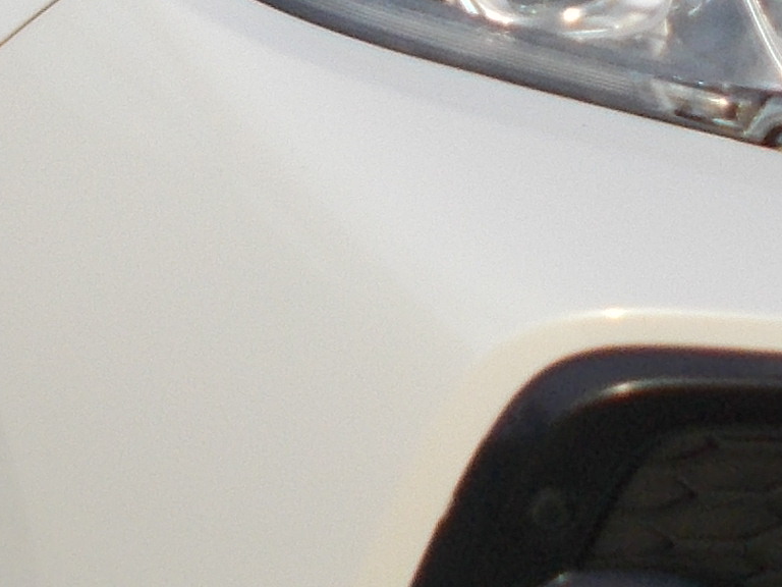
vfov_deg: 9.4
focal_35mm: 156
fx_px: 3524
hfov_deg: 12.7
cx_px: 415
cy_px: -98
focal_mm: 4.6
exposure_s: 1/250
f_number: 3.2
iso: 80
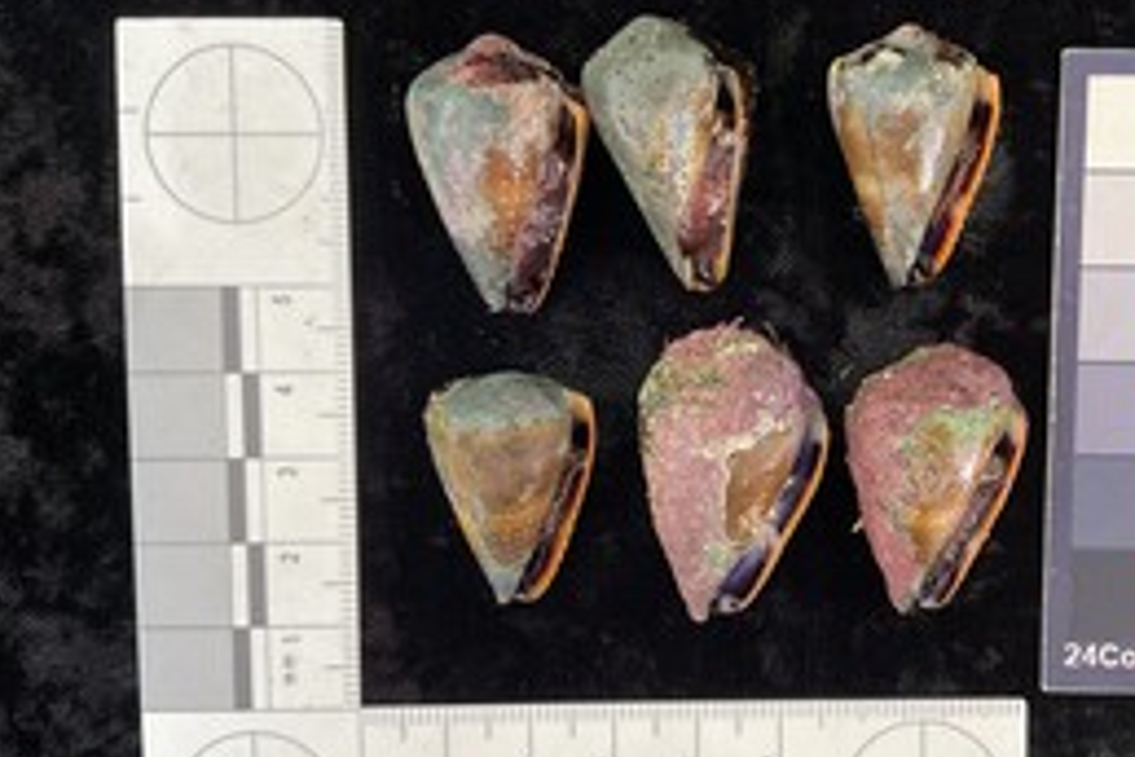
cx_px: 757
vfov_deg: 32.6
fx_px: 1293
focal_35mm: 41
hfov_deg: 46.7
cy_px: 407
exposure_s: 1/60
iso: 40
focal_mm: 3
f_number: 1.8
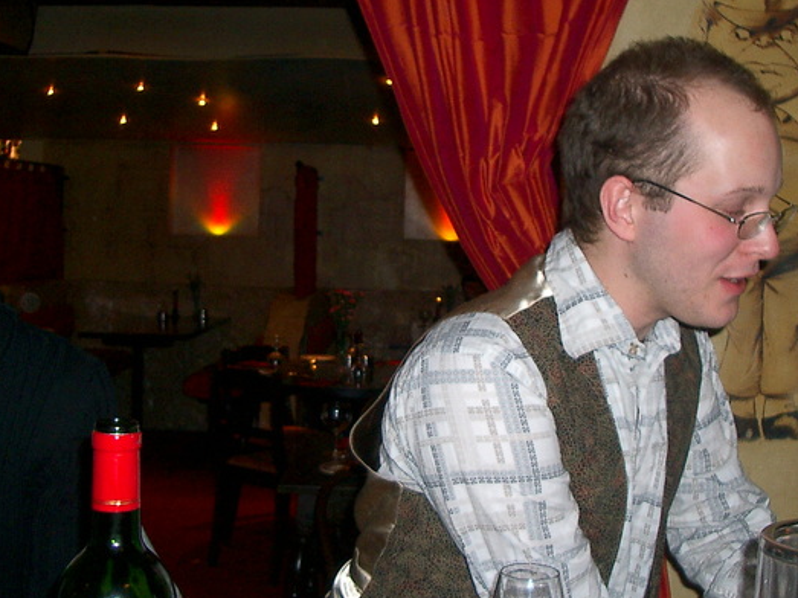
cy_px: 267
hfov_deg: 36.2
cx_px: 392
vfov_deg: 27.5
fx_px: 1222
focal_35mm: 53
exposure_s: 1/40
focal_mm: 5.8
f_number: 2.6
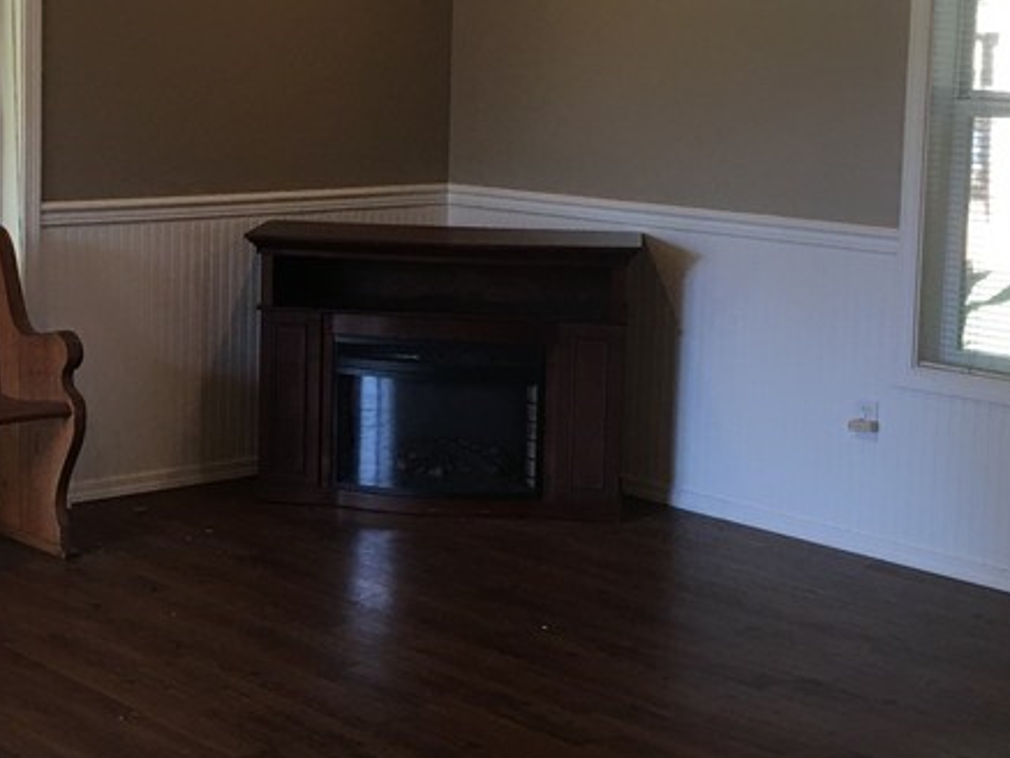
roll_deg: -0.9
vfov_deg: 21.5
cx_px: 231
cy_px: 252
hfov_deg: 28.1
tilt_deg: -4.3
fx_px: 1985
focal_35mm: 68
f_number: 2.2
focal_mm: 4.15
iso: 32
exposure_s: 1/30
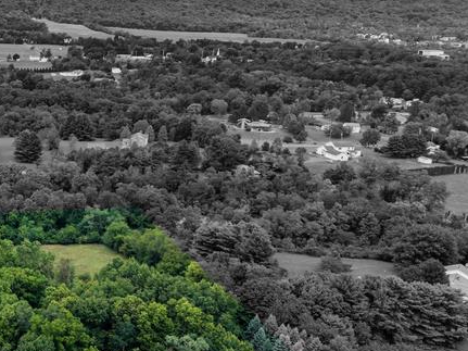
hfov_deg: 29.6
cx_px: -76
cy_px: 201
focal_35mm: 57
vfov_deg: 25.6
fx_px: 770
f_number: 1.8
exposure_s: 1/1600
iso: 100
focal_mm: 8.67
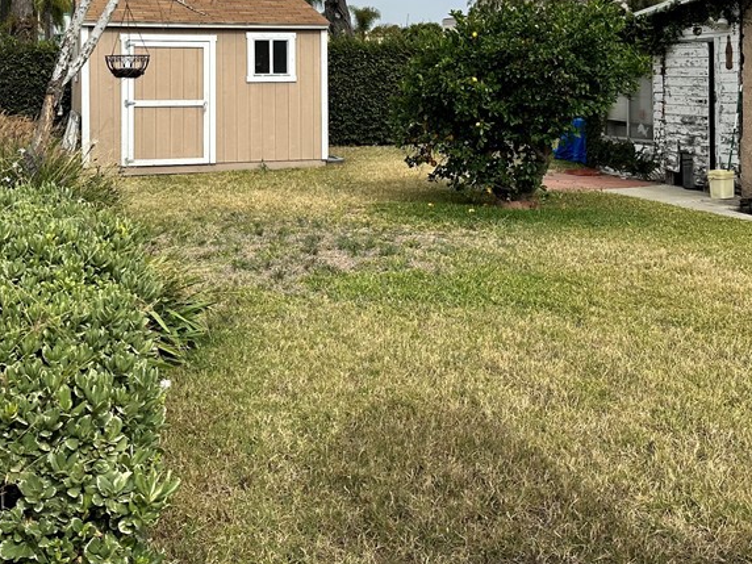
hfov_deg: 43.7
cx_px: 313
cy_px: 75
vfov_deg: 32.2
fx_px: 934
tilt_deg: -1.2
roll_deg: -0.2
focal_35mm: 43
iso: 80
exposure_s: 1/5848
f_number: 1.78
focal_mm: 6.86
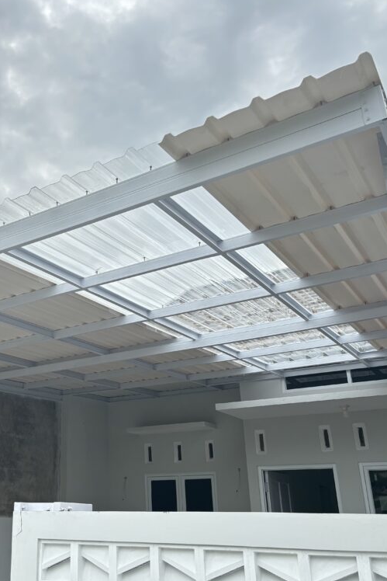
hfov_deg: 34.7
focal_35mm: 37
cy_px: 290
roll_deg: -0.9
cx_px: 73
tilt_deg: +20.0
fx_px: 596
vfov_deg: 51.9
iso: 50
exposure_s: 1/544
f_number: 1.6
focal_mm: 5.96
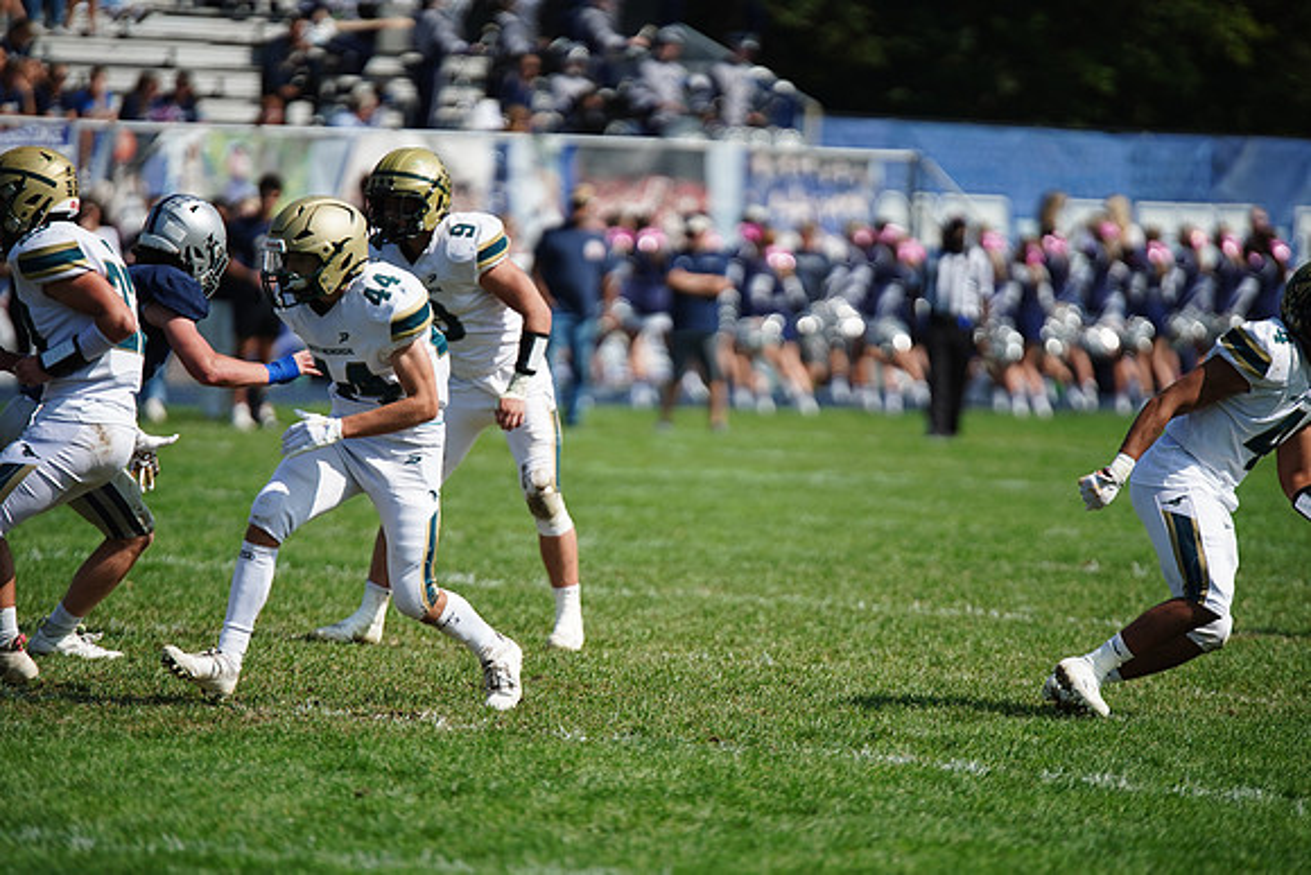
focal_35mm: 300
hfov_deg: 6.9
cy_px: 438
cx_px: 656
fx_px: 10927
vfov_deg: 4.6
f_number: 2.8
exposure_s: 1/5000
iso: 400
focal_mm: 300
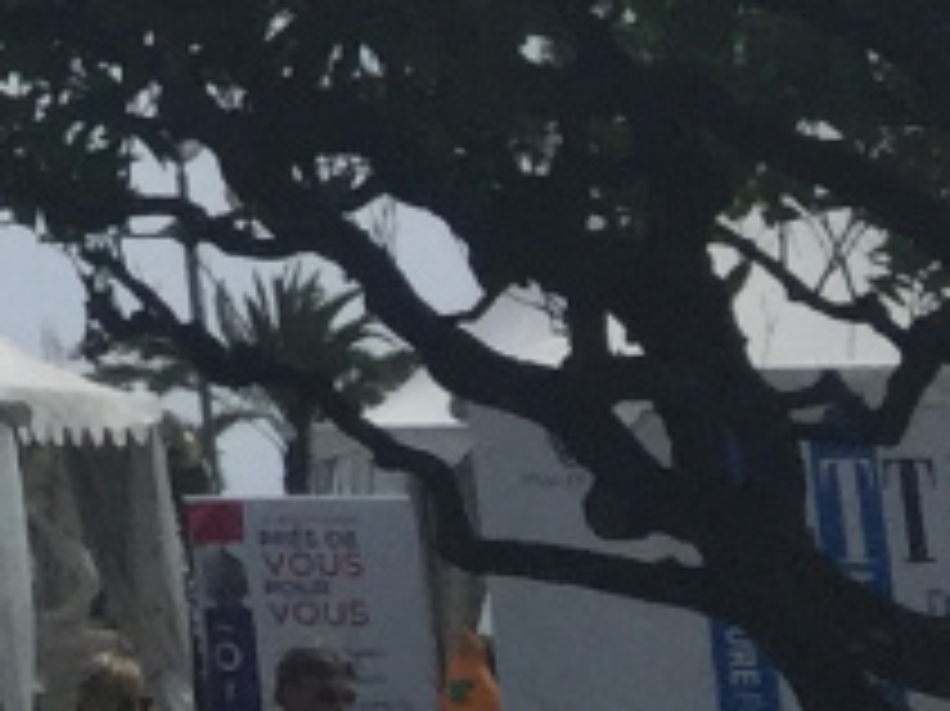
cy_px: -1012
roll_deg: -0.3
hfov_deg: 7.5
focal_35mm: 220
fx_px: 6034
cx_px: -2238
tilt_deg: +15.4
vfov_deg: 6.4
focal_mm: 4.15
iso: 32
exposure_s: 1/4950
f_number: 2.2
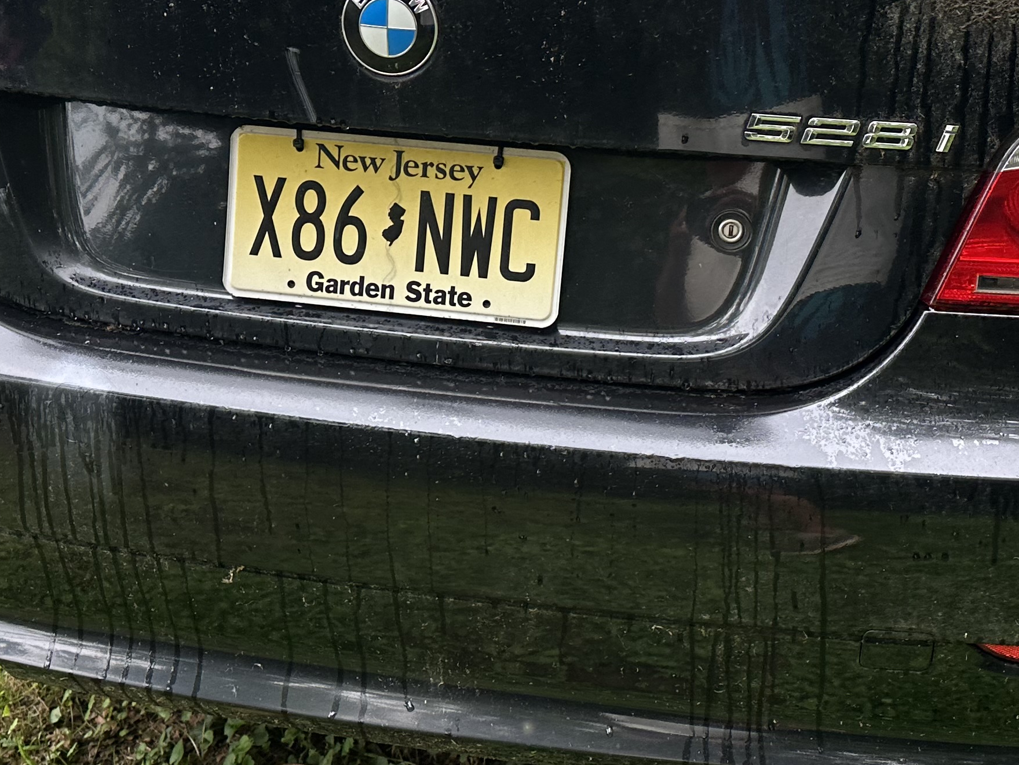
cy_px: 325
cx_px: 483
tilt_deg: -20.4
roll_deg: +1.4
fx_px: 1619
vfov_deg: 26.5
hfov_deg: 34.9
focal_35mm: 55
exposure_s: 1/121
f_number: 1.78
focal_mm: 6.86
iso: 125
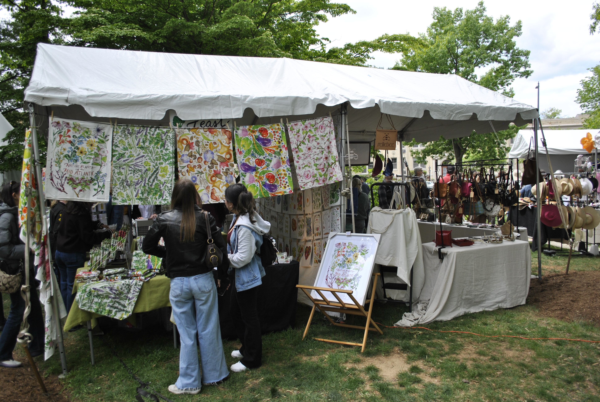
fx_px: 451
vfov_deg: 48.0
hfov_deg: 67.3
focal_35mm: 27
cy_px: 201
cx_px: 300
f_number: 3.5
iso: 100
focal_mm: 18
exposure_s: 1/500
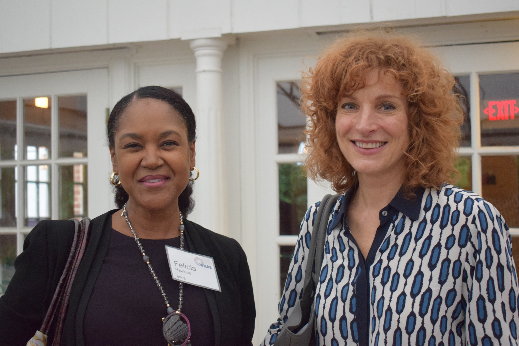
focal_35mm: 57
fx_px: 822
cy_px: 173
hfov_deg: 35.0
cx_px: 260
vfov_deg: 23.8
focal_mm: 38
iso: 2800
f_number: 4.8
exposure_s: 1/60
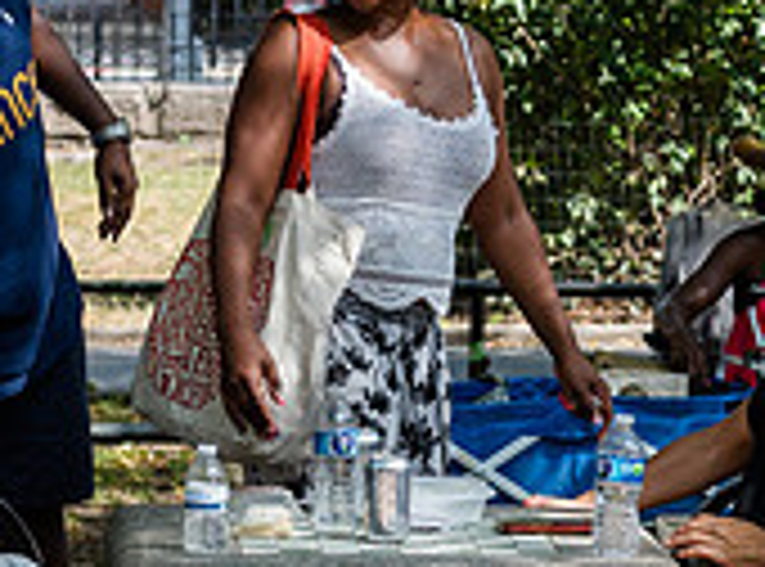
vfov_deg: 6.6
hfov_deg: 8.9
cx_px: 502
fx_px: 4929
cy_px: 327
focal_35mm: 224
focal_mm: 56
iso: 500
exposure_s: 1/1250
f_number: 3.5
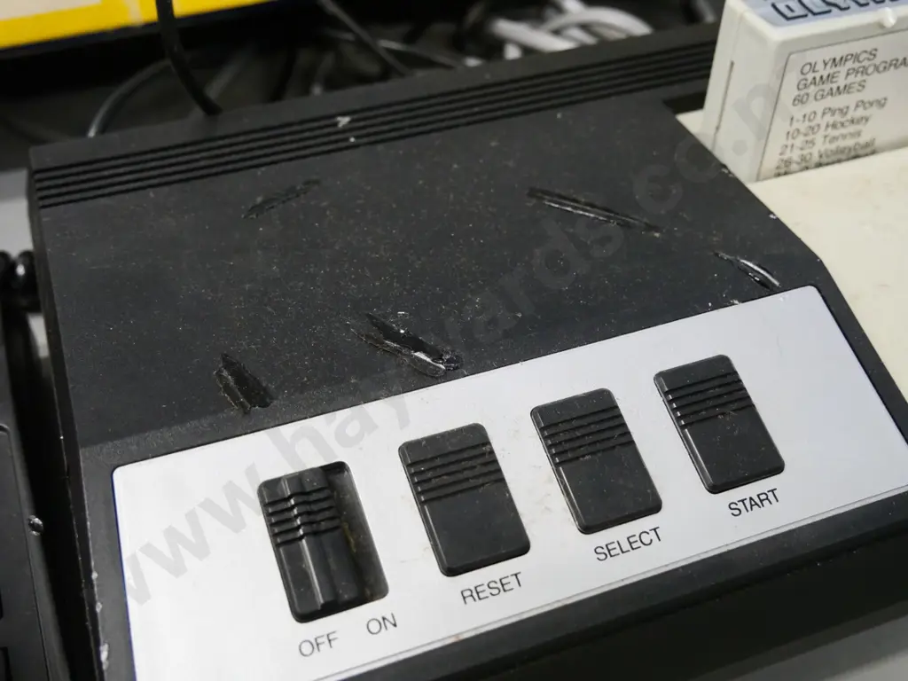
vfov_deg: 39.7
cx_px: 454
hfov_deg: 51.4
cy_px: 340
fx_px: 944
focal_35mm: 36
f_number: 5
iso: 3200
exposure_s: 1/125
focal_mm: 18
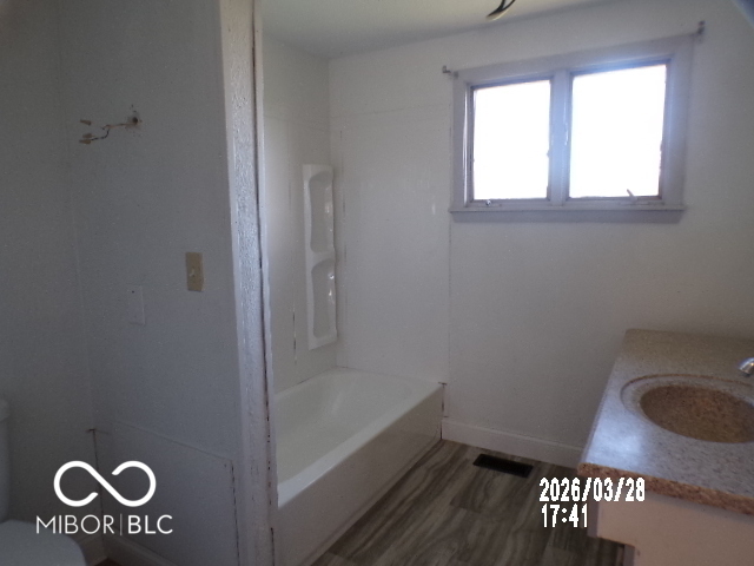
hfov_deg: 71.6
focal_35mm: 24
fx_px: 523
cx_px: 377
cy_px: 283
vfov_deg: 56.8
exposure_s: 1/34
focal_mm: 4.3
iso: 195
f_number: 3
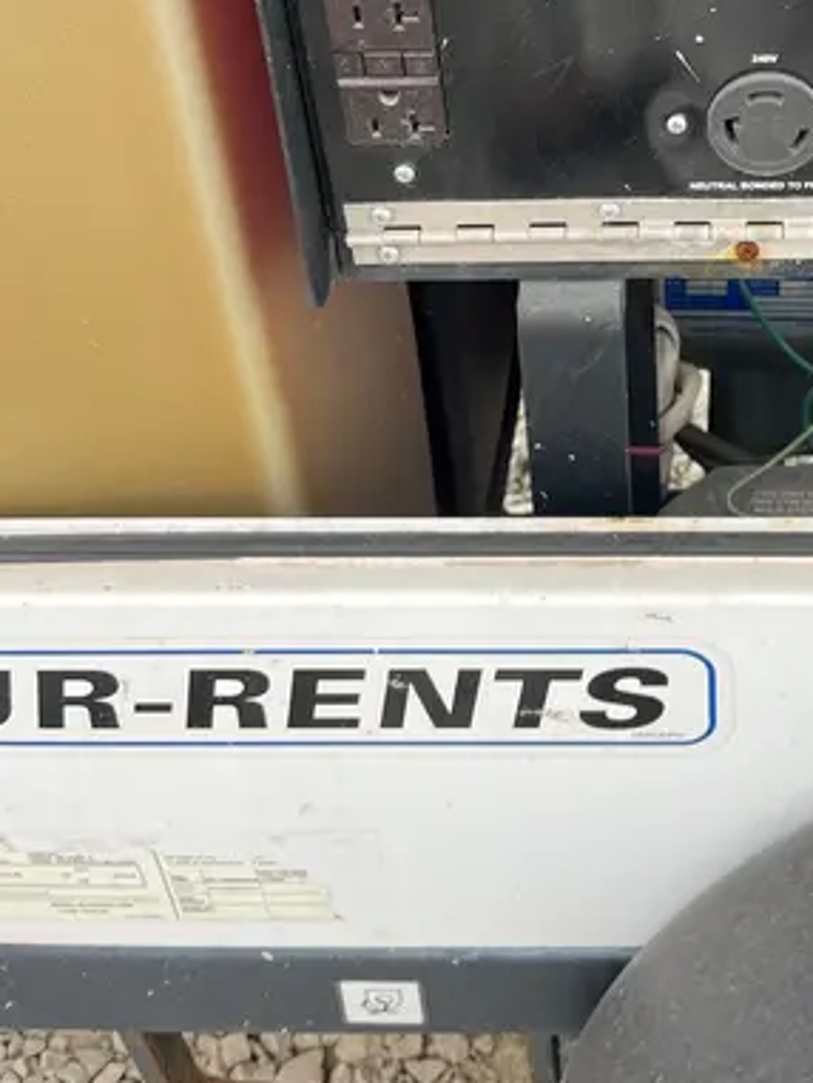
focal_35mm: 50
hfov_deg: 28.0
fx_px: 1565
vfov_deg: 36.1
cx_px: 736
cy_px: 132
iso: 50
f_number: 1.6
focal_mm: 5.1
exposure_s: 1/422
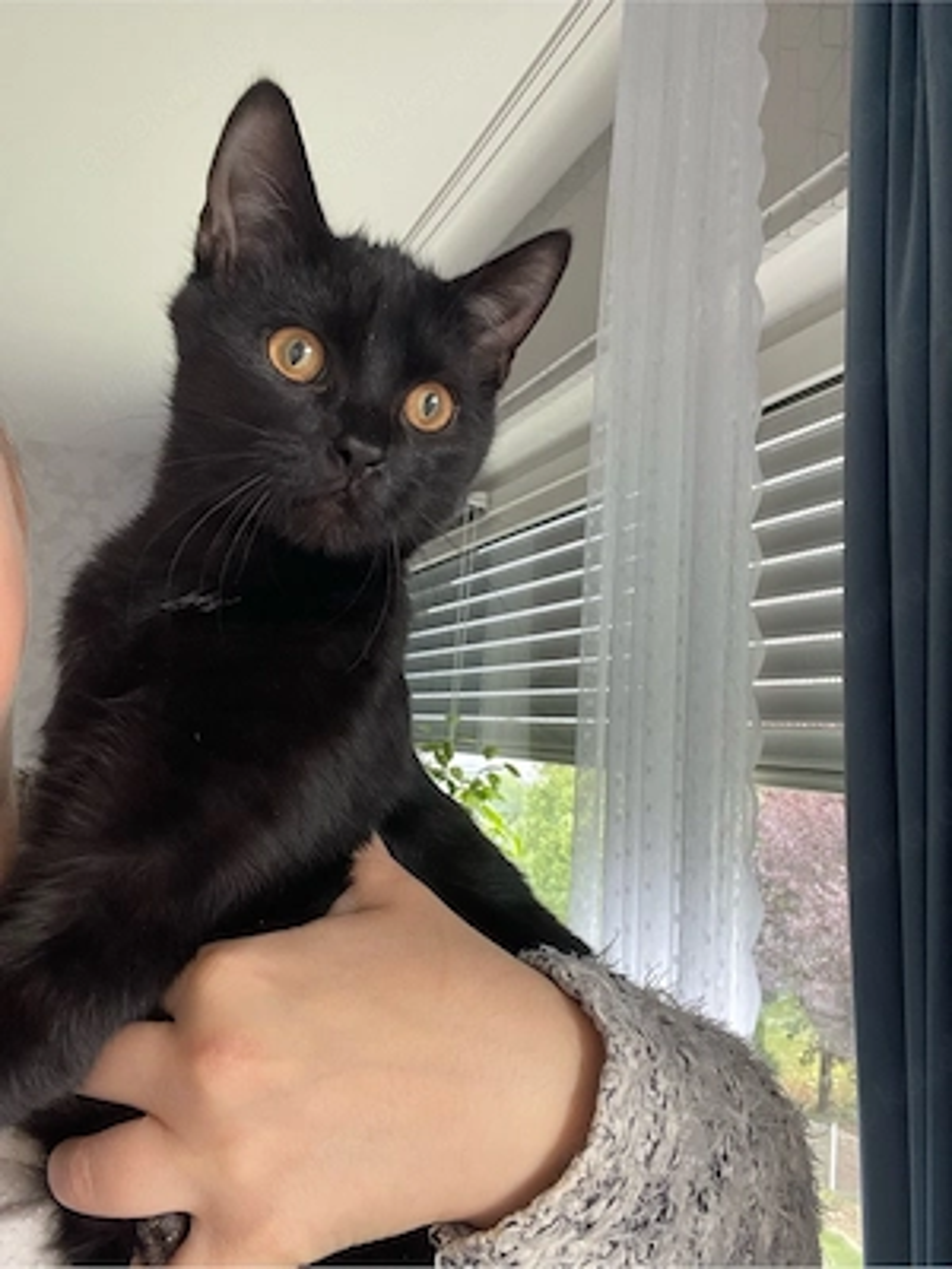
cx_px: 476
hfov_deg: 46.8
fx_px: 1100
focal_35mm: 30
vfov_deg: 60.0
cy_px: 634
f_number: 2.2
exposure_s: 1/60
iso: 125
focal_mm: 2.71
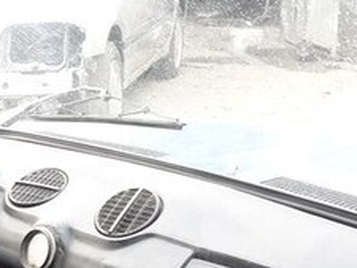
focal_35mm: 82
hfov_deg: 23.6
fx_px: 846
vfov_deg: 16.7
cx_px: 98
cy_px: 372
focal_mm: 3.7
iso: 80
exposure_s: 1/33
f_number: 1.9
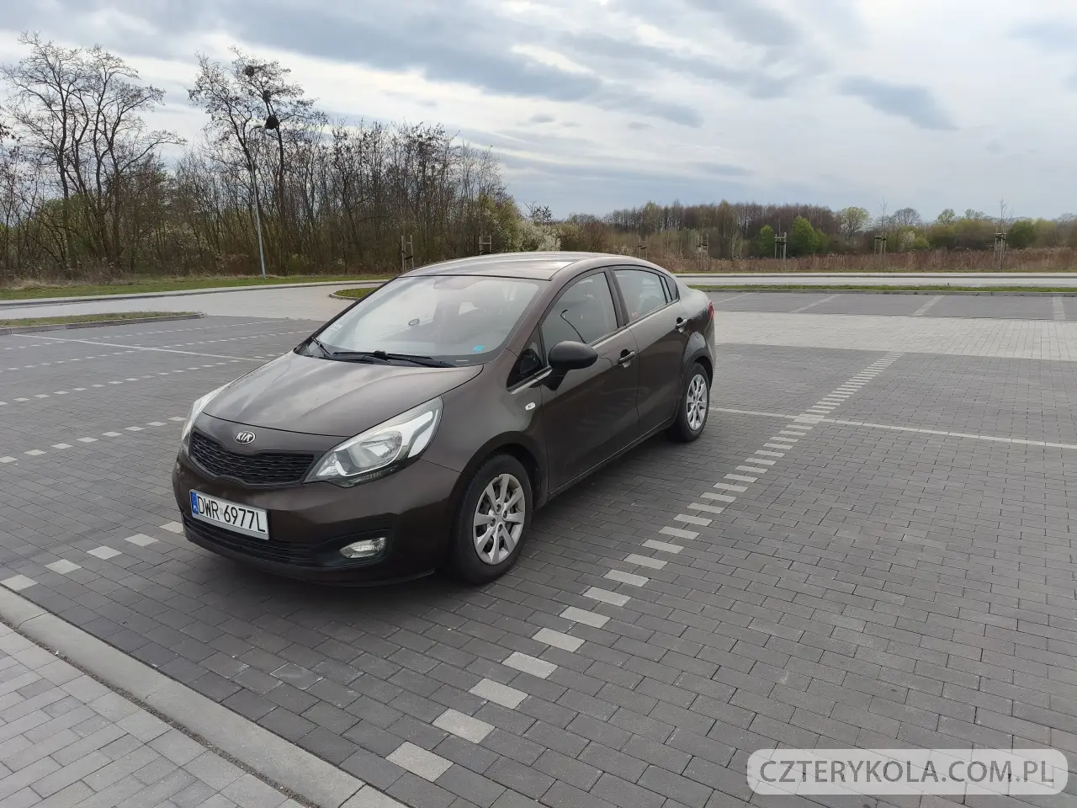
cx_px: 538
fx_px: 716
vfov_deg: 58.9
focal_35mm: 23
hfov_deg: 73.9
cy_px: 404
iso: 50
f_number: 1.7
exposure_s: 1/609
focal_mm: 6.06
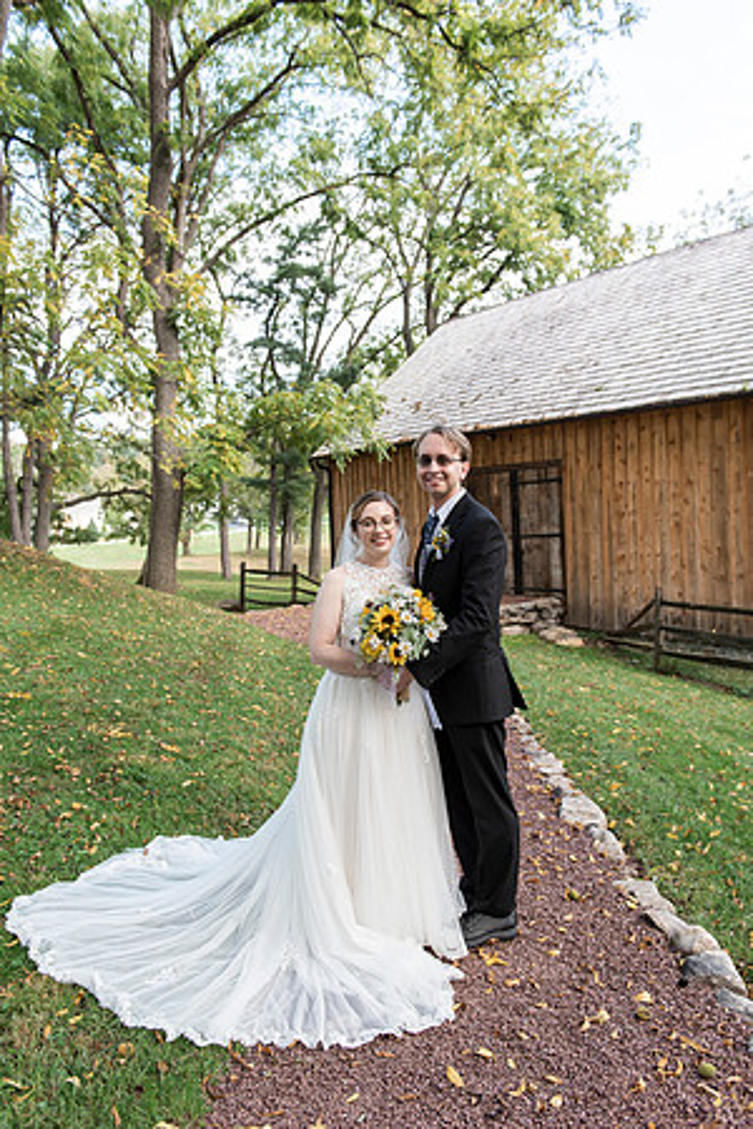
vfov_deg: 63.7
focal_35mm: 29
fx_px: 910
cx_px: 376
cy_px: 564
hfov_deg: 45.0
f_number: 4
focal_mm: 29
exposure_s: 1/500
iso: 400
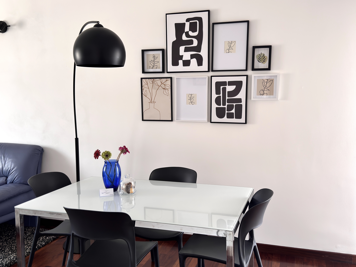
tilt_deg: -5.8
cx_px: 178
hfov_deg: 52.6
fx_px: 360
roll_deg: +0.7
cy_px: 134
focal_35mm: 35
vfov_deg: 40.7
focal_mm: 6.76
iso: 125
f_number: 1.78
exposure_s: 1/65
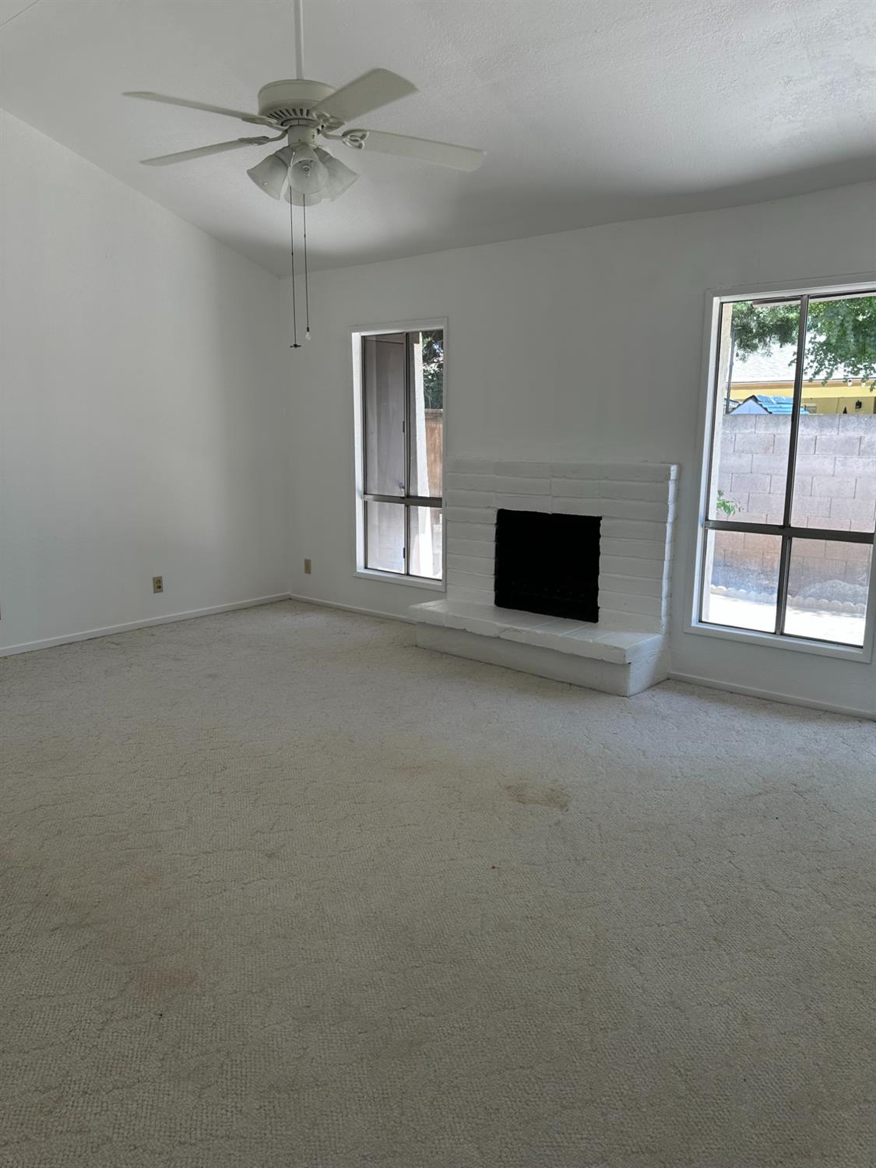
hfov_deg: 56.8
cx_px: 438
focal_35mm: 24
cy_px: 584
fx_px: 810
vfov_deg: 71.6
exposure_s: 1/170
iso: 64
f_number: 1.78
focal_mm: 6.86
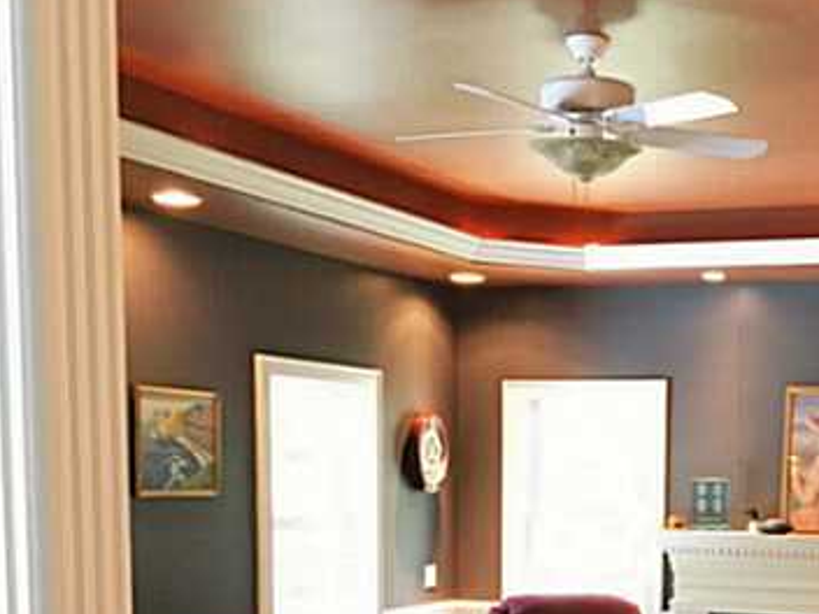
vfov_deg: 21.2
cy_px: 670
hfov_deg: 28.7
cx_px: 656
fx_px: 1562
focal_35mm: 66
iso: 200
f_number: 2.2
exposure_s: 1/30
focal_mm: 4.15
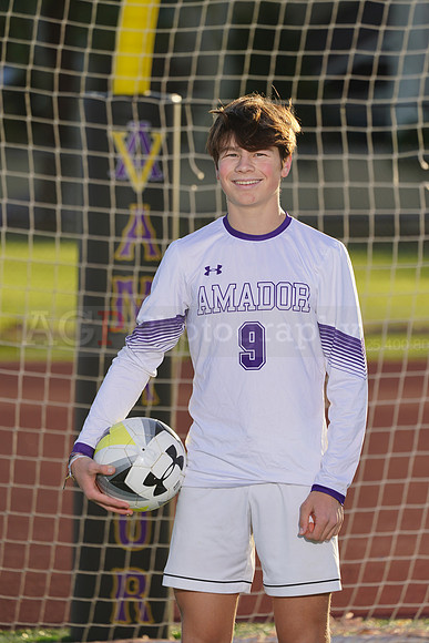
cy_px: 322
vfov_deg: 5.4
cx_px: 214
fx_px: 6770
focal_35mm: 379
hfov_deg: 3.6
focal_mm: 379
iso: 100
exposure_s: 1/200
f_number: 8
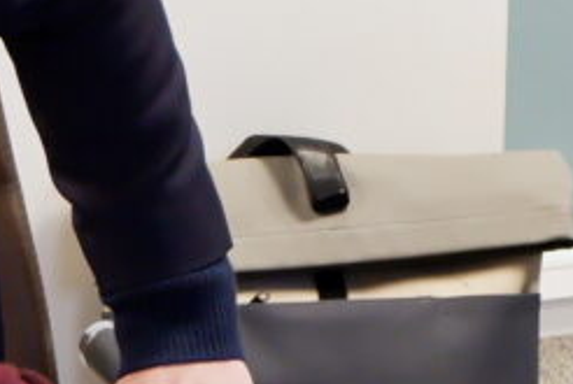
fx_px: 3779
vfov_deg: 5.8
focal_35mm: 237
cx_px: 245
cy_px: 165
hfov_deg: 8.7
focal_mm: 25.6
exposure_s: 1/52
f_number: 4.4
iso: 1600
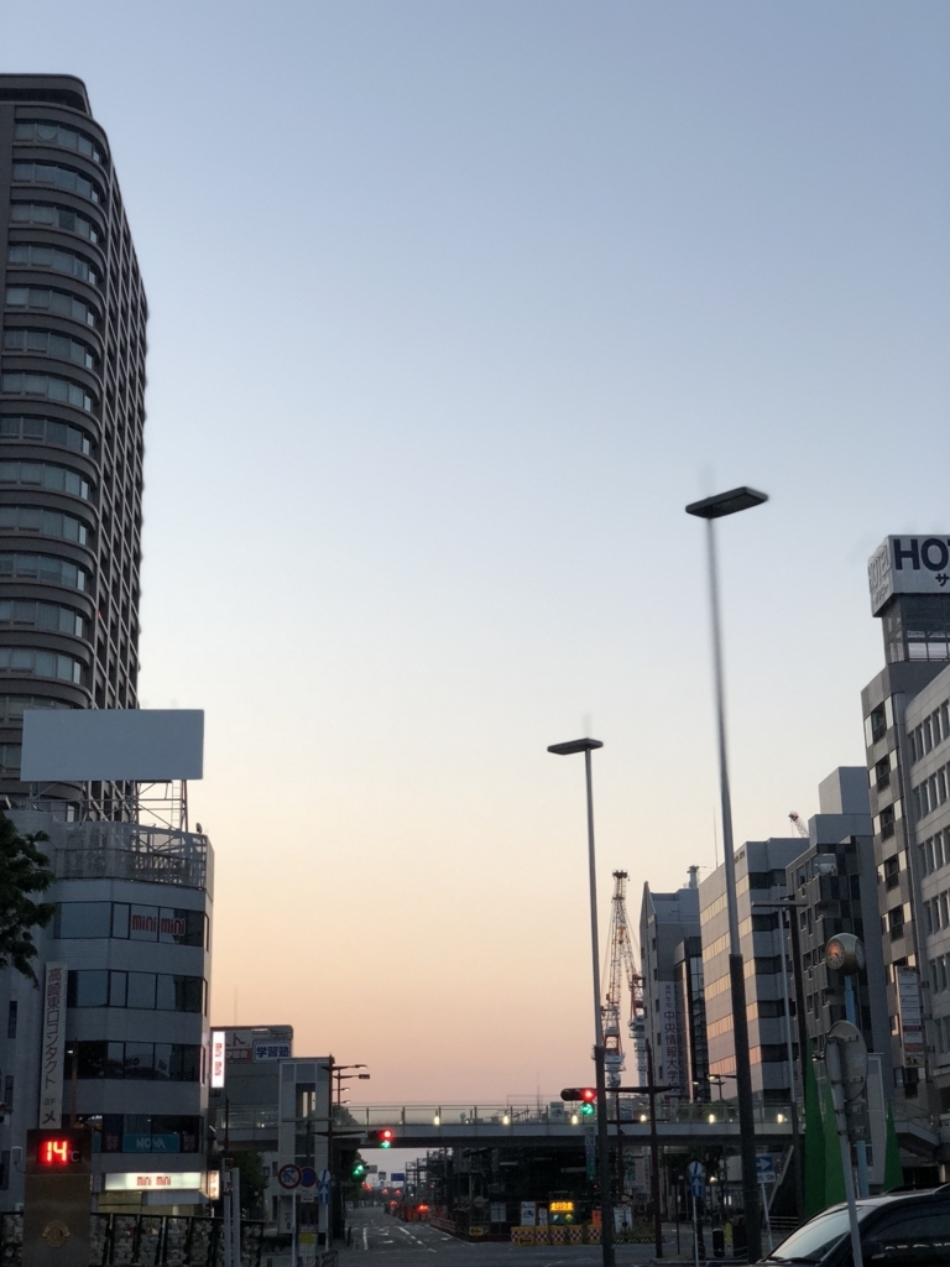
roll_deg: +0.9
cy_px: 634
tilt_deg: +16.6
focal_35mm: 52
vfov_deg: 36.8
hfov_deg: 28.0
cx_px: 475
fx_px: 1903
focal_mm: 6
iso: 25
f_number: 2.4
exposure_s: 1/50
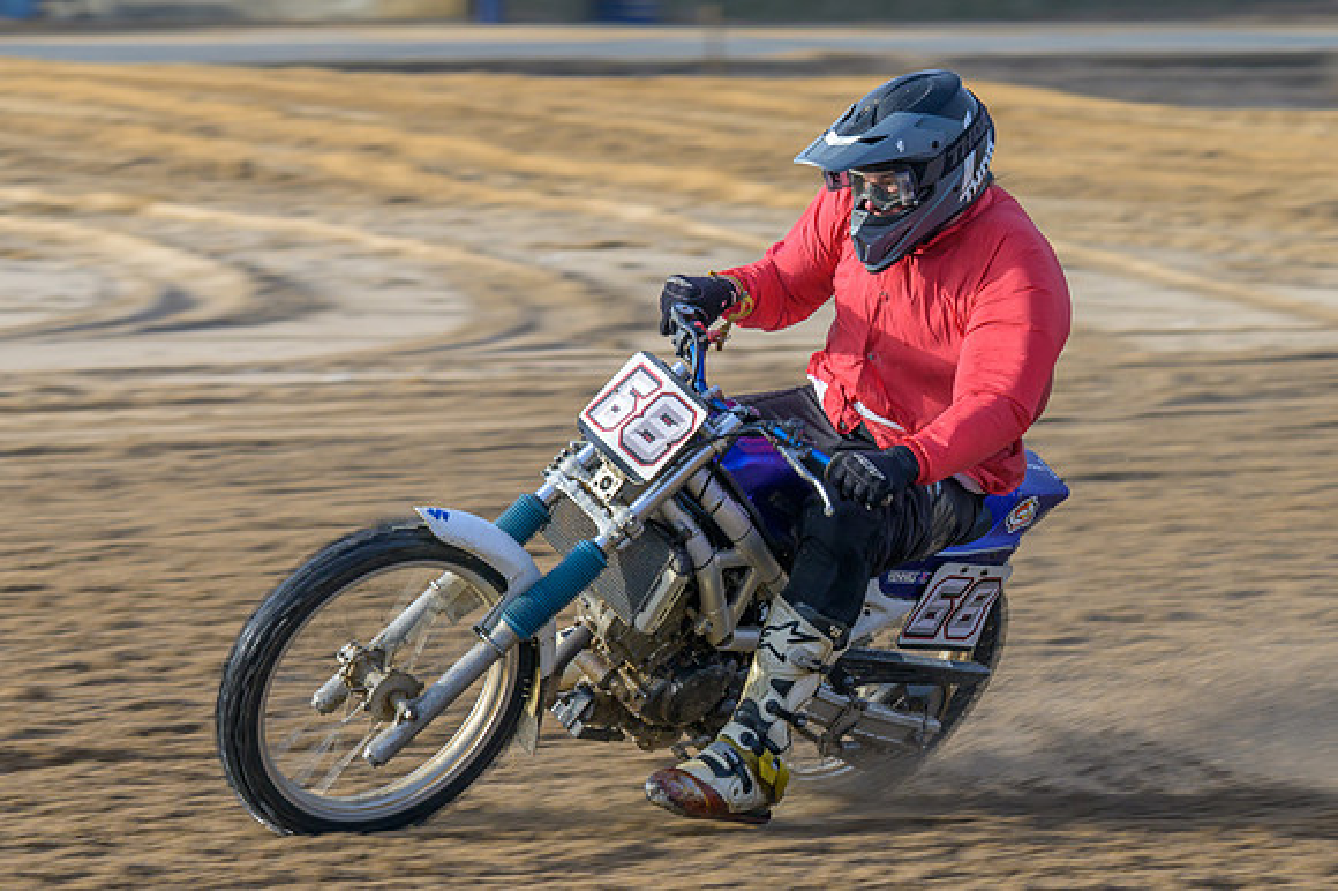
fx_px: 15022
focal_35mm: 404
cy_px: 368
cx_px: 550
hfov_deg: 5.1
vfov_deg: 3.4
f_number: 8
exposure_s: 1/400
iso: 280
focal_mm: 210
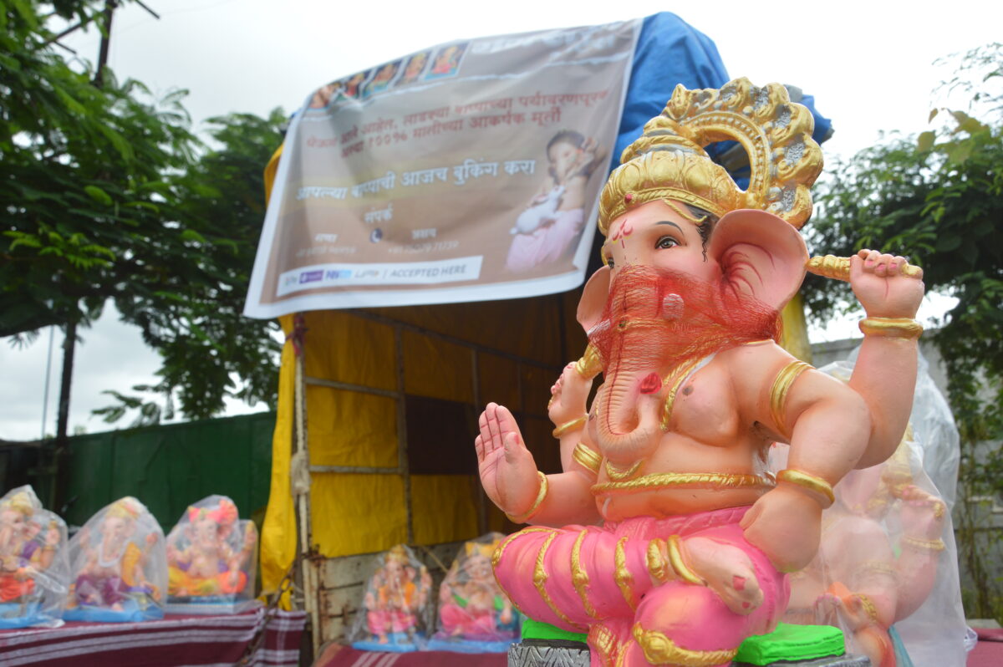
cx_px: 502
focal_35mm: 27
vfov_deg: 47.9
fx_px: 752
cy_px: 334
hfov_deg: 67.4
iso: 200
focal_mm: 18
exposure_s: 1/400
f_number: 8
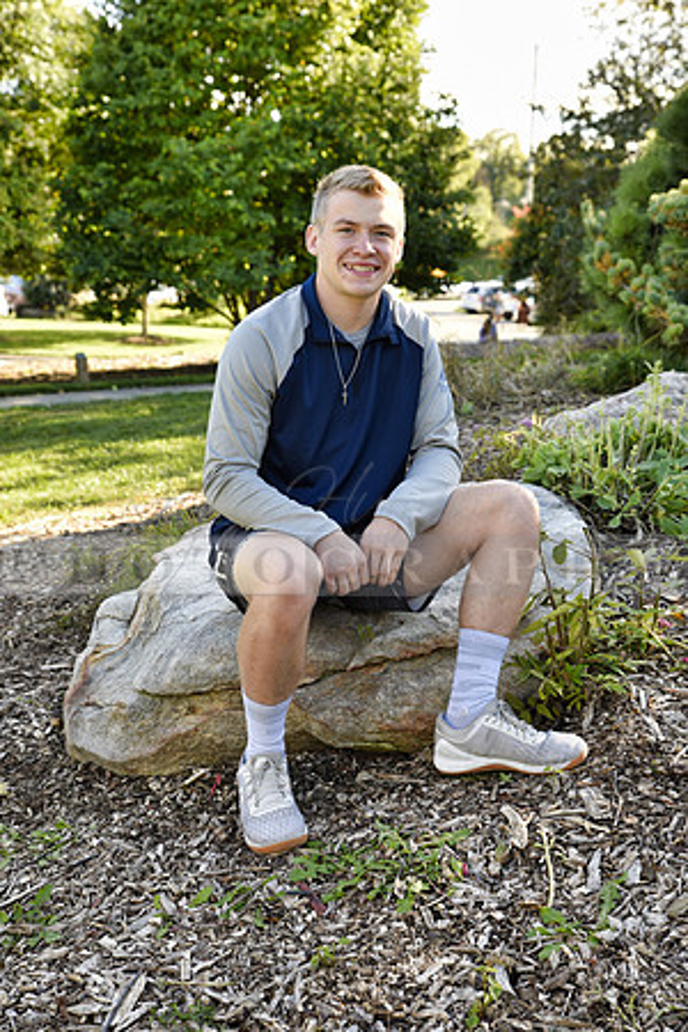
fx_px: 1491
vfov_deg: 38.2
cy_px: 516
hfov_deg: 26.0
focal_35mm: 52
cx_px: 344
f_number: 5.6
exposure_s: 1/125
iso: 200
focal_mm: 52
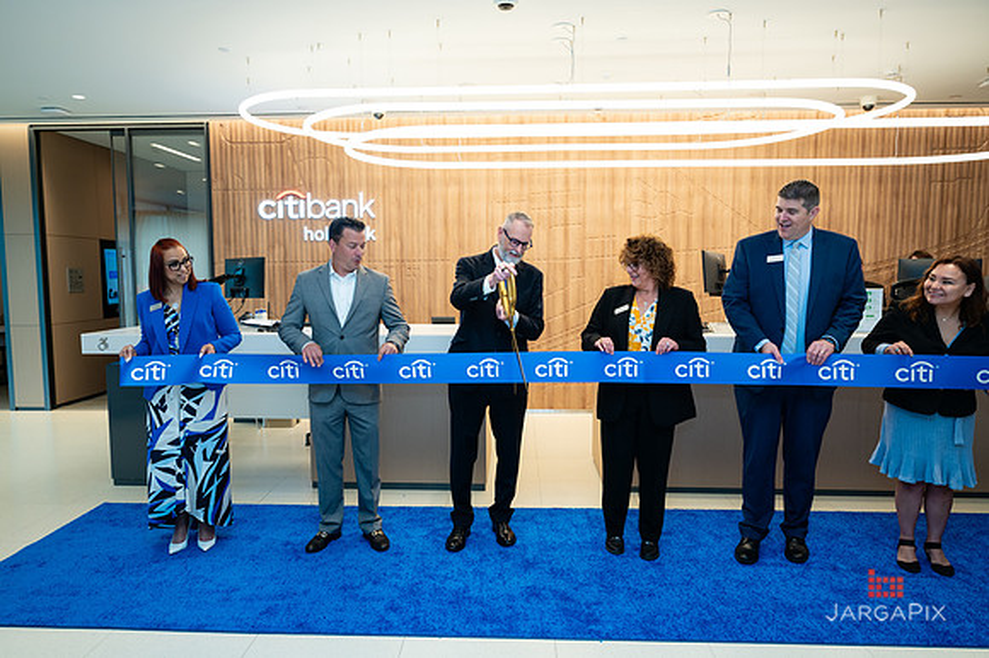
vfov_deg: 51.7
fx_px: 680
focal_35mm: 25
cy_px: 327
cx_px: 484
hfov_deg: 72.1
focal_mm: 24
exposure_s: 1/200
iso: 500
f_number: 3.5
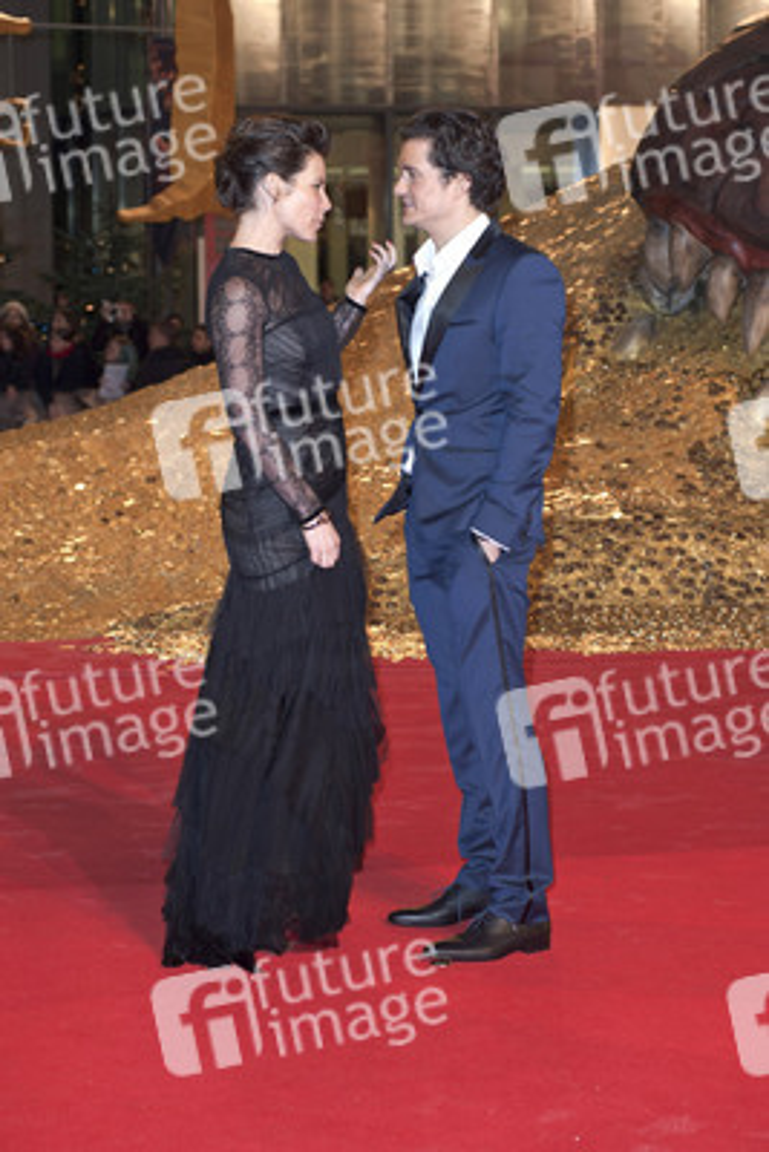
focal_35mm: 80
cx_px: 384
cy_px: 576
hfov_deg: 17.1
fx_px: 2561
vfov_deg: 25.4
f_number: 5.6
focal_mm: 80
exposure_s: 1/160
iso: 1000
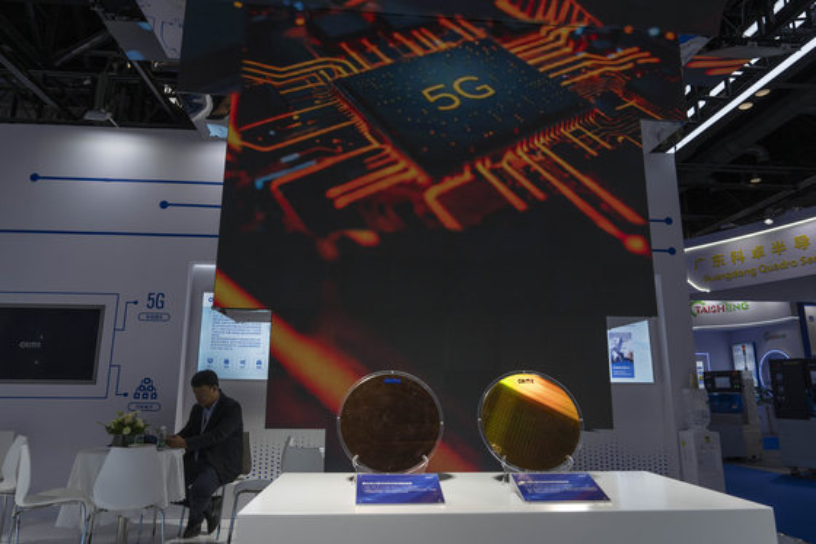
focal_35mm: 24
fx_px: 544
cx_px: 408
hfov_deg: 73.8
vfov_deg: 53.1
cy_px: 272
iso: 320
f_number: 5.6
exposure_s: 1/320
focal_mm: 24
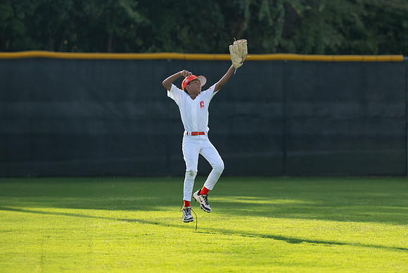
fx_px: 3791
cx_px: 278
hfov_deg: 6.2
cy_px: 112
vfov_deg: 4.1
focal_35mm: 334
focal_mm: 200
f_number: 2.8
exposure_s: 1/2500
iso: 200
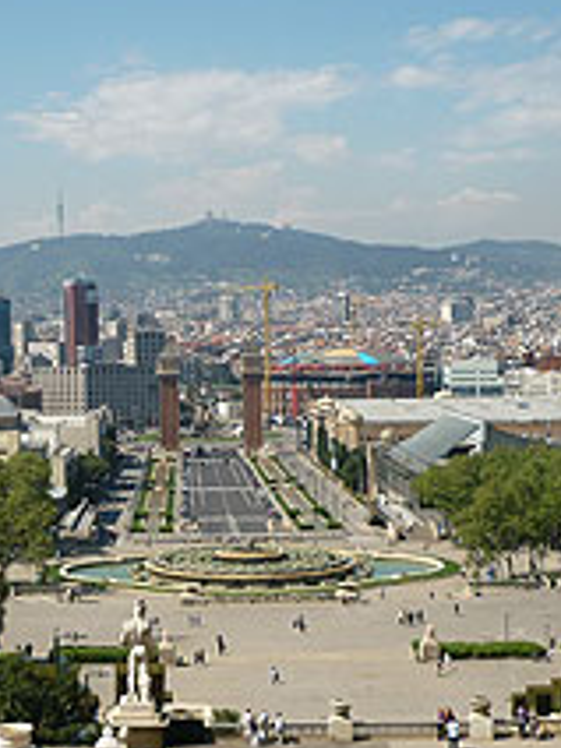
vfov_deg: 27.7
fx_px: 1513
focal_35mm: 70
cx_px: 102
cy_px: 434
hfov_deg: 20.7
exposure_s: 1/200
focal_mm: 5.5
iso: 80
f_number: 8
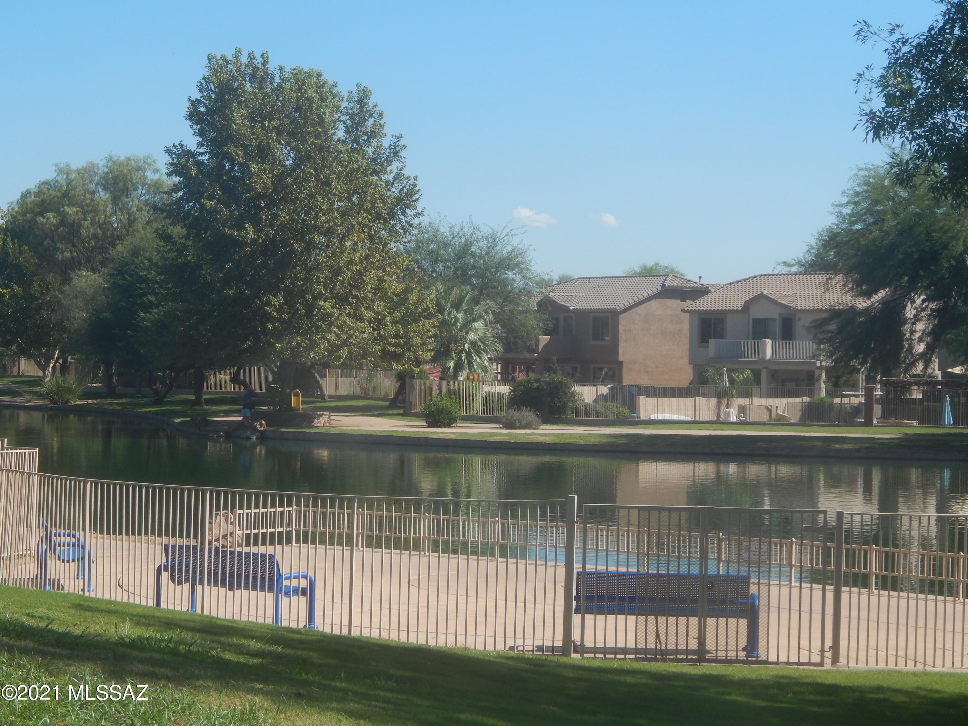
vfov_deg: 17.2
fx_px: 2405
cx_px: 484
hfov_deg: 22.8
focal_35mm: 86
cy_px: 363
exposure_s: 1/800
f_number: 4.3
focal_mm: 15.3
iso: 125
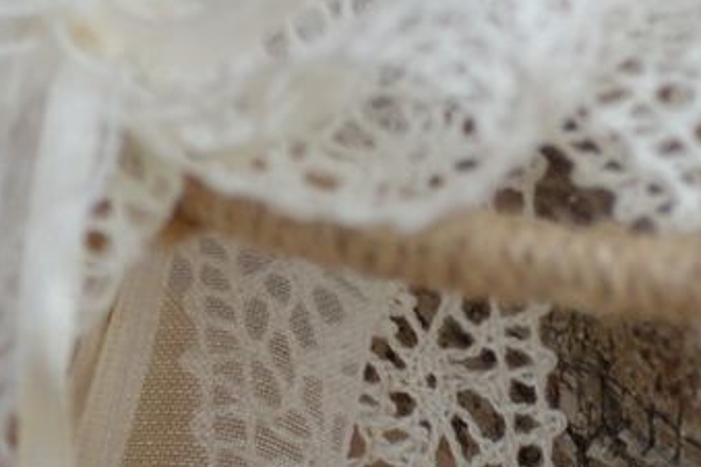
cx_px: 389
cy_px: -52
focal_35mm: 664
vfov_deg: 2.1
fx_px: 12924
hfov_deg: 3.1
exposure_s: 1/125
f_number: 5.6
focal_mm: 125
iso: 320
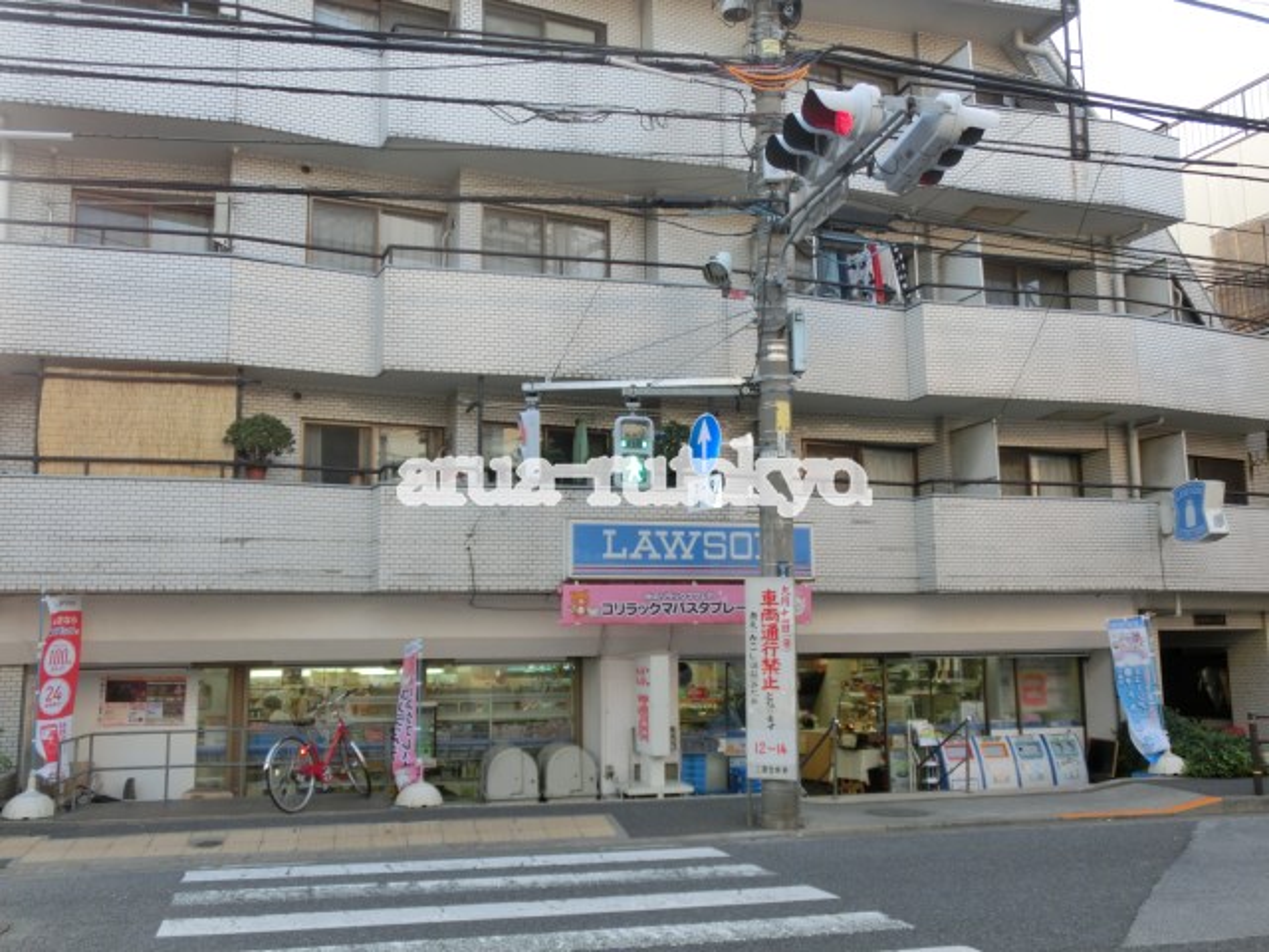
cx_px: 634
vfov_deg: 46.8
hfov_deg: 60.0
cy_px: 476
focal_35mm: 30
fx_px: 1100
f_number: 3.5
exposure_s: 1/125
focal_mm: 5.36
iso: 100
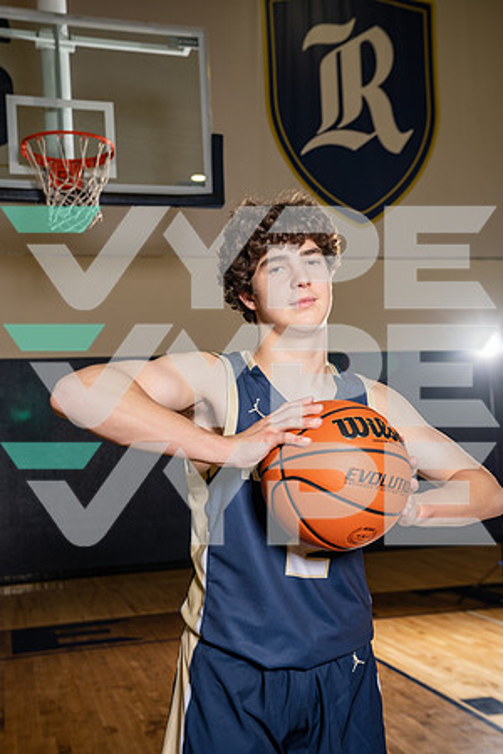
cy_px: 377
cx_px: 252
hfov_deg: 30.5
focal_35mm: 44
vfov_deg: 44.5
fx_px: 922
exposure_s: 1/250
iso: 400
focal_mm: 44
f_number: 5.6
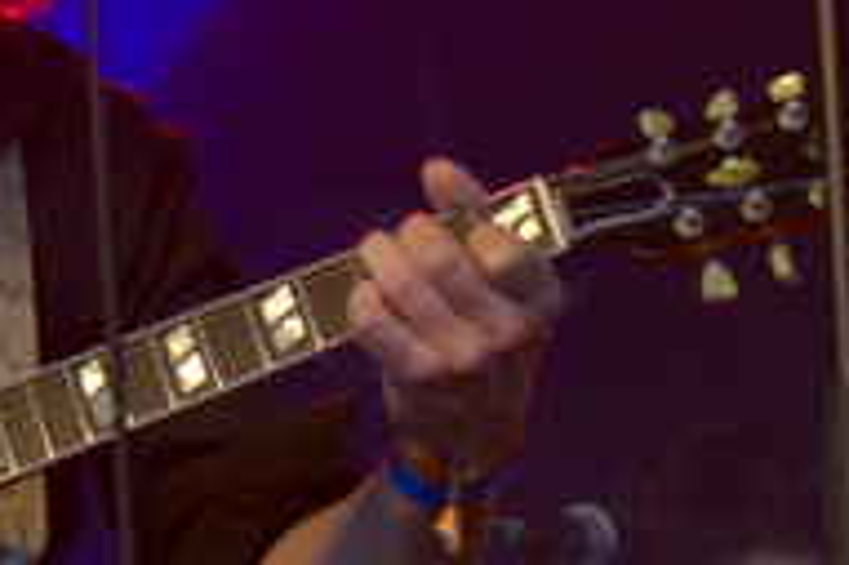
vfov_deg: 3.5
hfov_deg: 5.2
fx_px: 9331
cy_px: 347
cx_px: 62
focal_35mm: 396
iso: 2500
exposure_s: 1/200
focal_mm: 70
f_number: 4
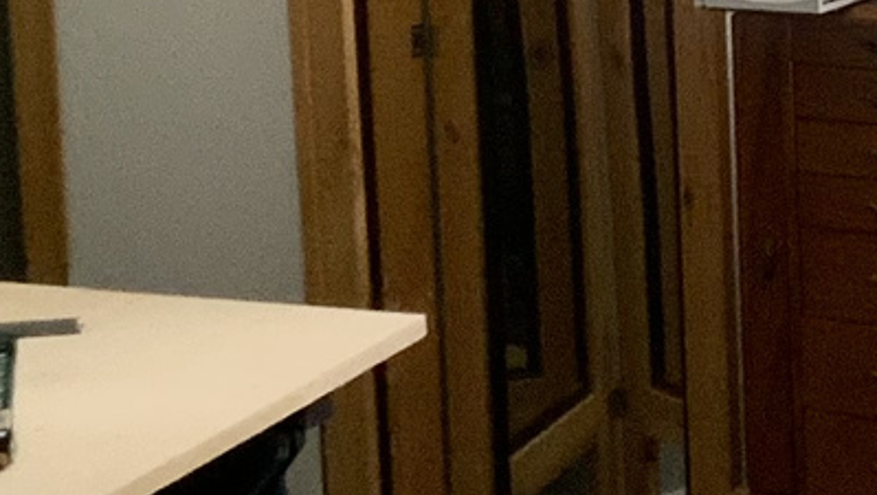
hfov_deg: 13.0
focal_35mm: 162
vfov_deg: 7.4
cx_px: 1026
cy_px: -209
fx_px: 3770
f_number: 1.8
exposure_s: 1/60
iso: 125
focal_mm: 3
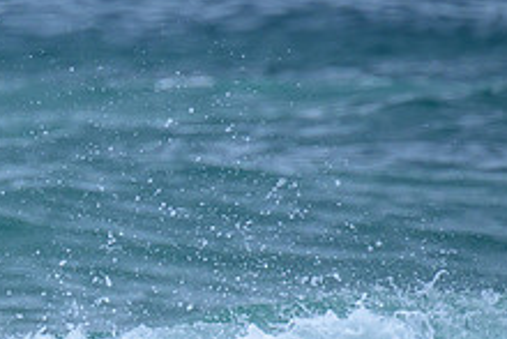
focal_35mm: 2021
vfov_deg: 0.7
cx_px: -85
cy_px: 249
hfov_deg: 1.0
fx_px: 28480
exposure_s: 1/2000
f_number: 8
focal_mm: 560
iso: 800
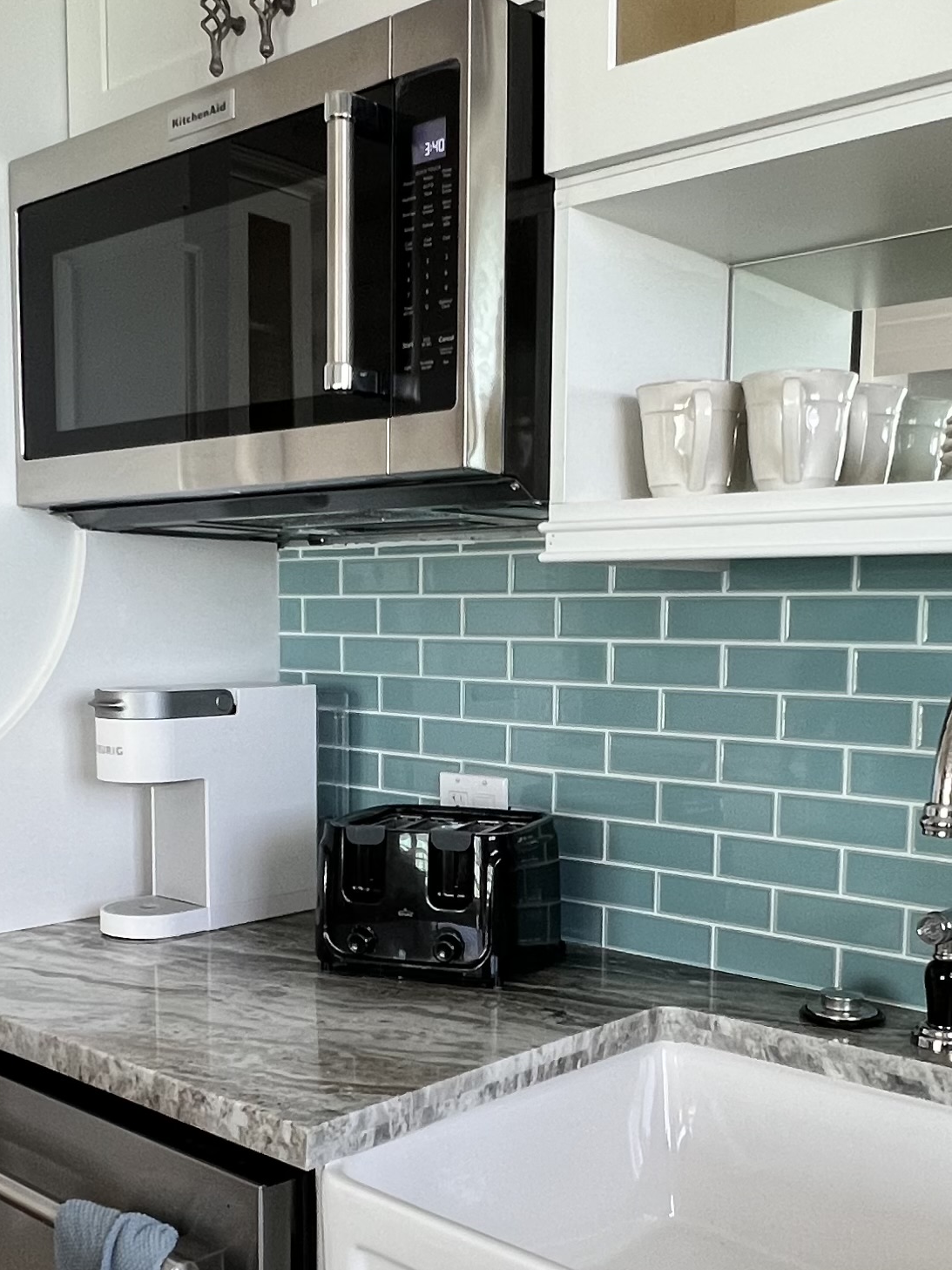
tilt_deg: -10.2
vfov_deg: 52.6
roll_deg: -0.2
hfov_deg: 41.8
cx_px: 476
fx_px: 1247
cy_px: 873
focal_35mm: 34
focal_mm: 1.57
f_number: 1.8
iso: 125
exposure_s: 1/120
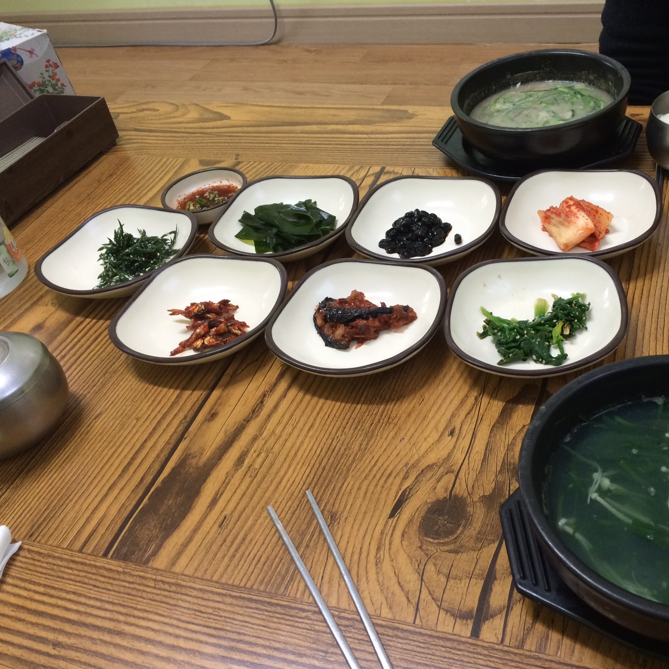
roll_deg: +11.9
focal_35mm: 35
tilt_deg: -42.1
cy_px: 340
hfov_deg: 46.5
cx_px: 446
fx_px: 765
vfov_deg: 47.2
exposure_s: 1/30
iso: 125
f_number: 2.2
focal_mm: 4.15
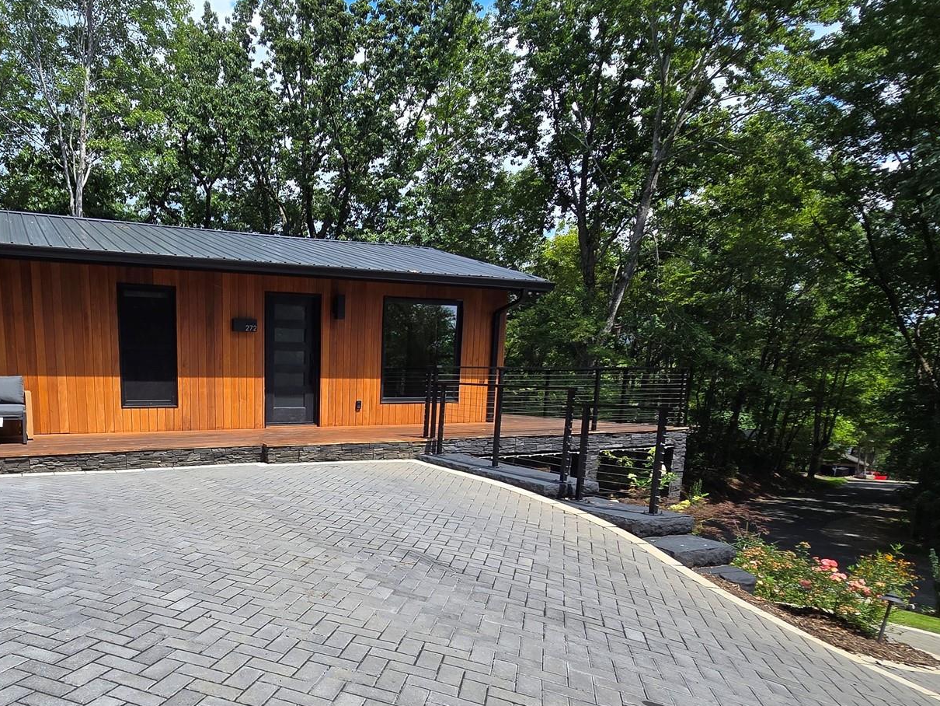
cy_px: 491
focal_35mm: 22
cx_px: 264
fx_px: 598
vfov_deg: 59.2
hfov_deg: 72.4
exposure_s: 1/1372
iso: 50
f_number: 2.2
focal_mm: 2.2
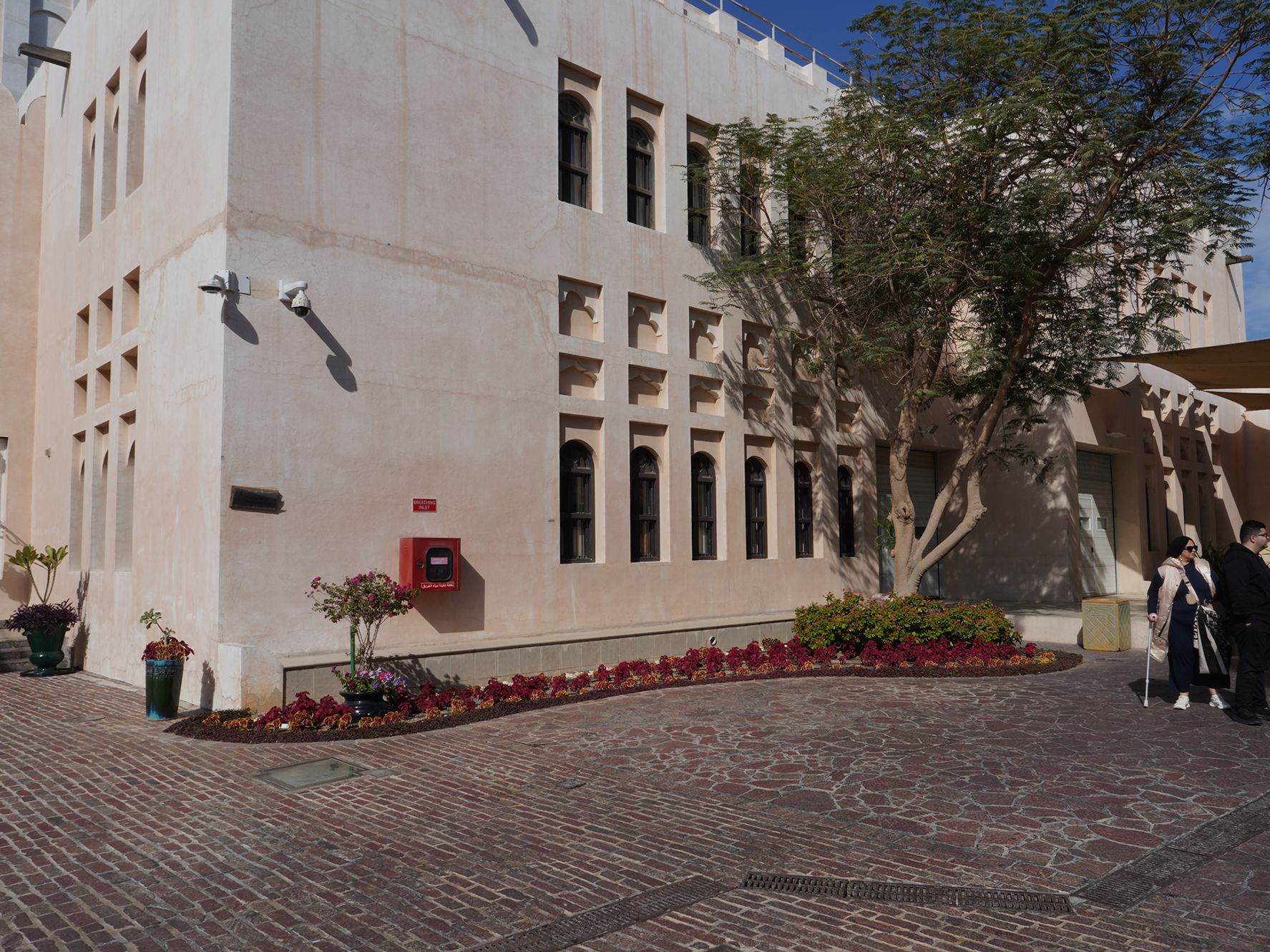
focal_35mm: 26
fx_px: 954
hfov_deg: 67.2
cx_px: 693
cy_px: 476
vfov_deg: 53.1
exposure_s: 1/100
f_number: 22
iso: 100
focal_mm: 24
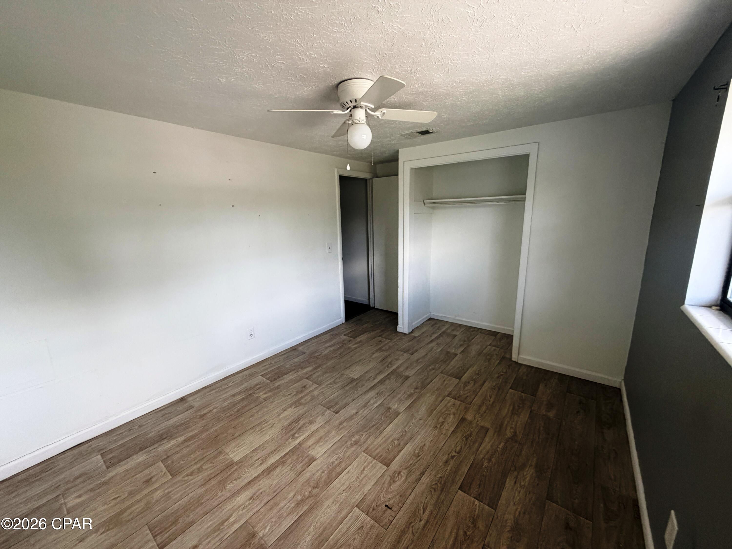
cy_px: 274
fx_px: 296
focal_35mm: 14
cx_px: 366
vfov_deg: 85.7
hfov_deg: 102.1
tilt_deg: -11.7
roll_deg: +1.4
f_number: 2.2
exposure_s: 1/91
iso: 320
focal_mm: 2.22
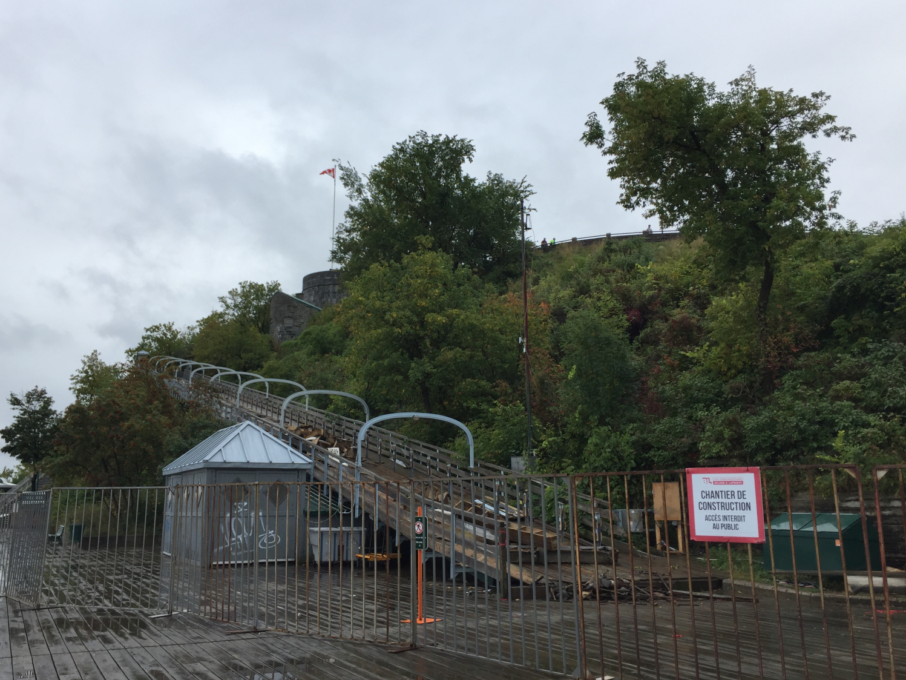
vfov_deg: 45.4
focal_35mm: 31
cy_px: 345
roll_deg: +0.1
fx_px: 811
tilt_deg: +10.6
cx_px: 429
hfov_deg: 58.3
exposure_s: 1/1014
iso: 32
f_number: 2.2
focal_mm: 4.15
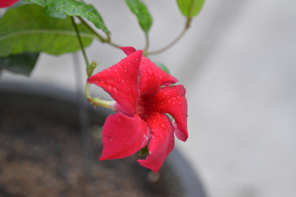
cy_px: 98
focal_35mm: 270
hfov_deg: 7.6
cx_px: 148
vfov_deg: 5.1
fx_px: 2218
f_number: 3.5
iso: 3200
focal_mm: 180
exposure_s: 1/320
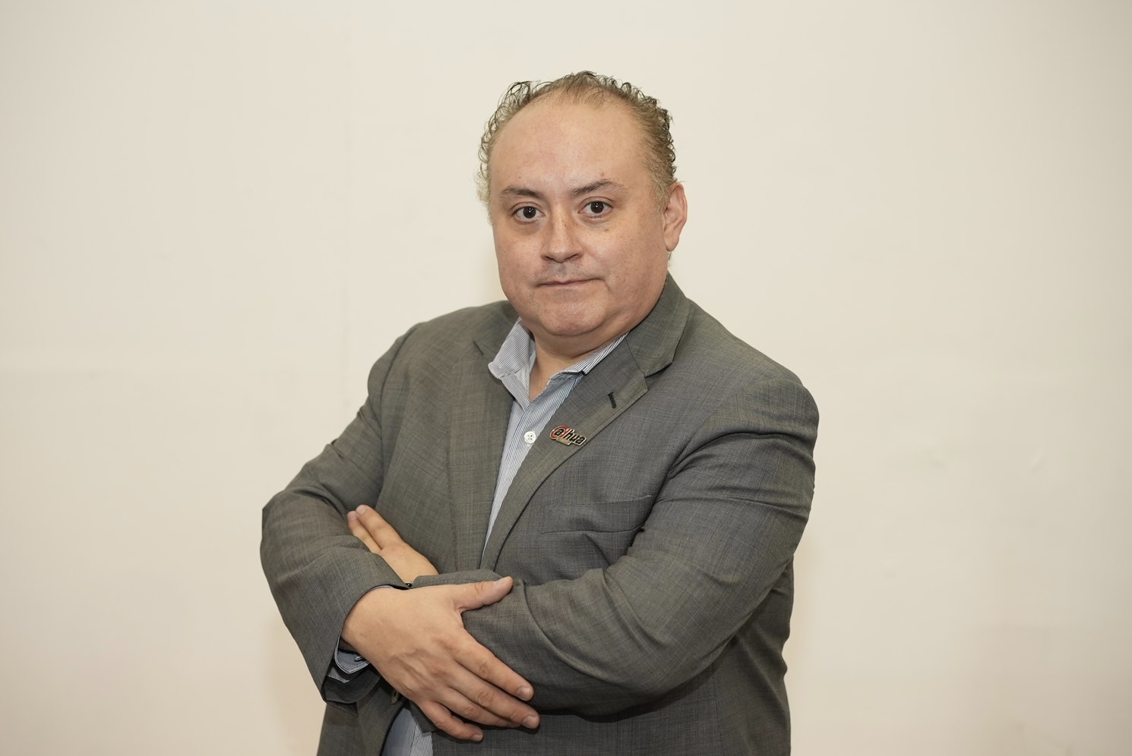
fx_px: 1731
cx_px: 566
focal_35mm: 55
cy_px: 378
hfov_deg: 36.2
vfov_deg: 24.7
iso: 1600
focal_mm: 55
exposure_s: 1/200
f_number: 3.2
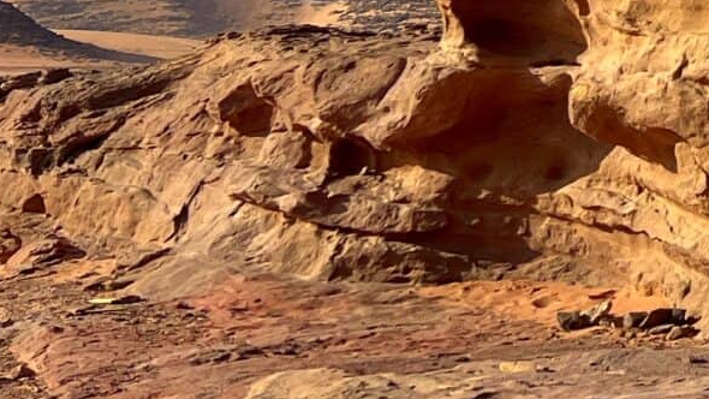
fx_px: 2313
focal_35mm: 123
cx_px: 1483
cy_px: -449
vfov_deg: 9.1
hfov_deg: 14.2
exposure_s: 1/4831
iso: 50
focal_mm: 5.7
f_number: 1.5
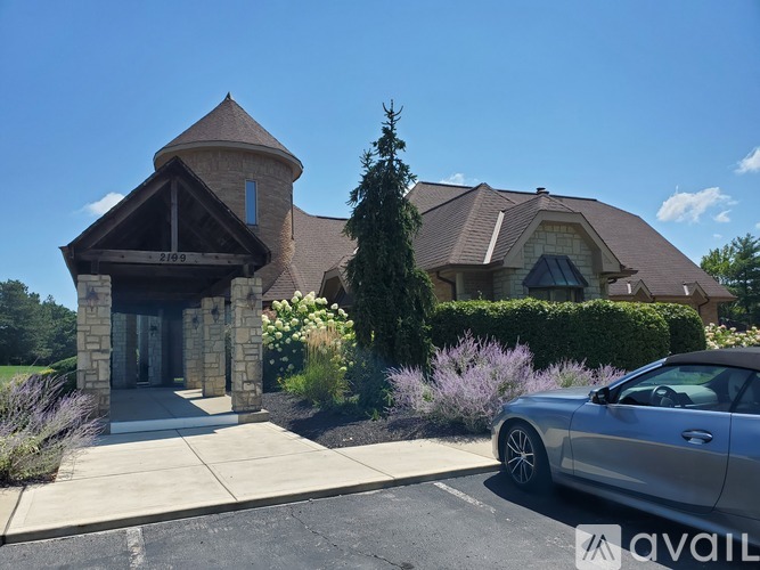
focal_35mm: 26
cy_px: 285
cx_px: 380
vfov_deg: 53.0
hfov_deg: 67.3
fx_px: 571
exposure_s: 1/1415
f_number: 2.4
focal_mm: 4.3
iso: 50
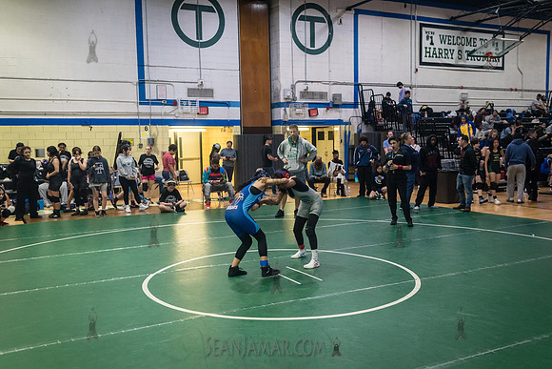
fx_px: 537
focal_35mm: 35
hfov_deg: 54.4
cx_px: 276
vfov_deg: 37.9
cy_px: 184
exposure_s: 1/400
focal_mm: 35
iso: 5000
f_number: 3.2
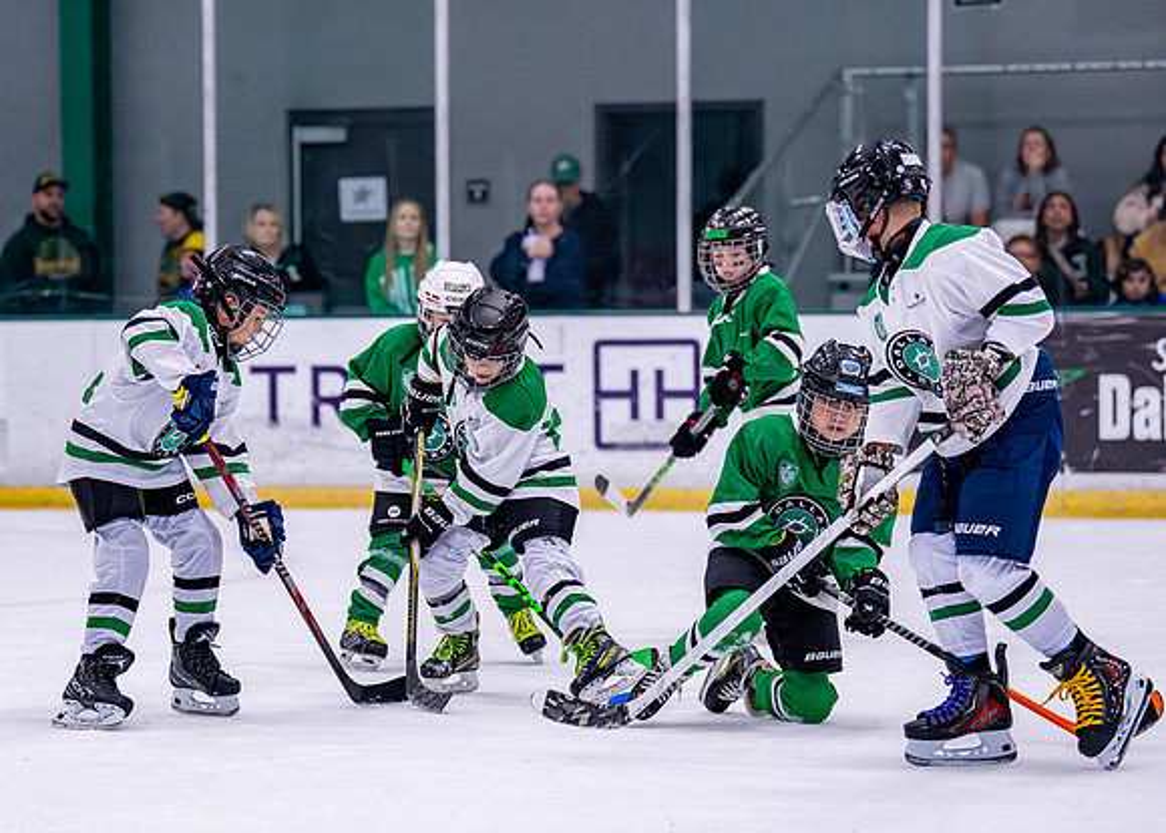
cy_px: 373
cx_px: 354
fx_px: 5424
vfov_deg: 8.8
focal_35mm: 164
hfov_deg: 12.2
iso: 2500
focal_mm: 110
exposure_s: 1/1250
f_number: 2.8
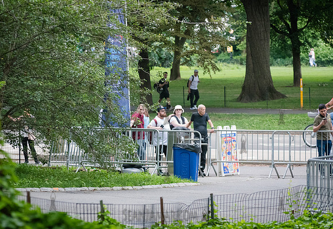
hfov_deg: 11.2
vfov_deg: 7.7
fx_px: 1692
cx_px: 172
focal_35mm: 181
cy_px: 131
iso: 6400
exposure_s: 1/2000
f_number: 4
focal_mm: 145
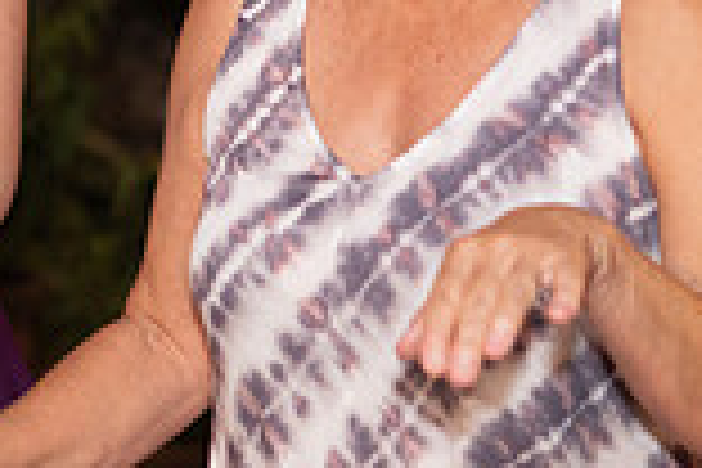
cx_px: -266
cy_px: -101
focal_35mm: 204
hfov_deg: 9.9
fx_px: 3978
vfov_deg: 6.7
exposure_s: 1/200
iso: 2500
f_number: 2
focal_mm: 55
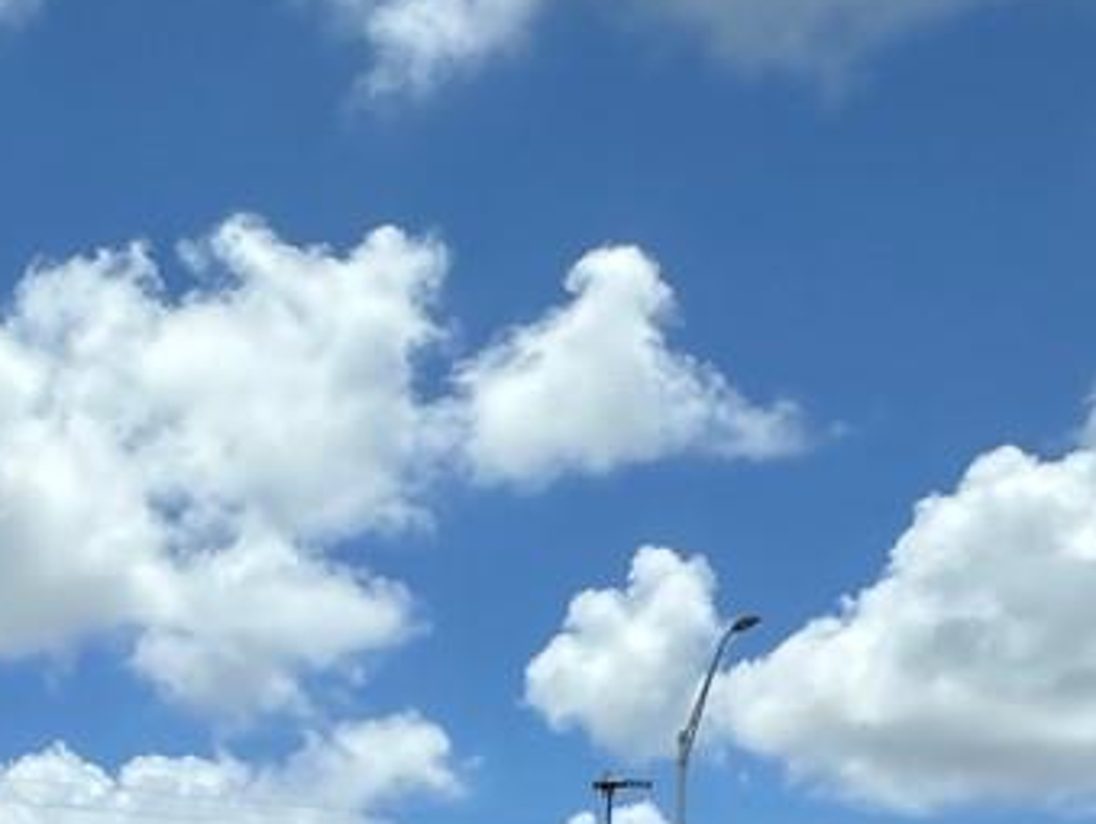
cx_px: -91
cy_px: 1144
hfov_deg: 27.1
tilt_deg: +1.2
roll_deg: -2.2
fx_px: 2092
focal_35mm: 66
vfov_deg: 20.0
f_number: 2.2
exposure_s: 1/3610
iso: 50
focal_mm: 2.22
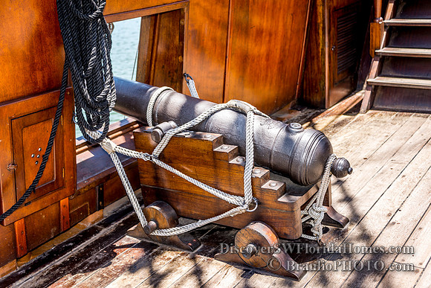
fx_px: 539
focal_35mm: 45
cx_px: 216
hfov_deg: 43.6
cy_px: 144
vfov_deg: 29.9
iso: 100
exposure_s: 1/200
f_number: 4.2
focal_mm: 45
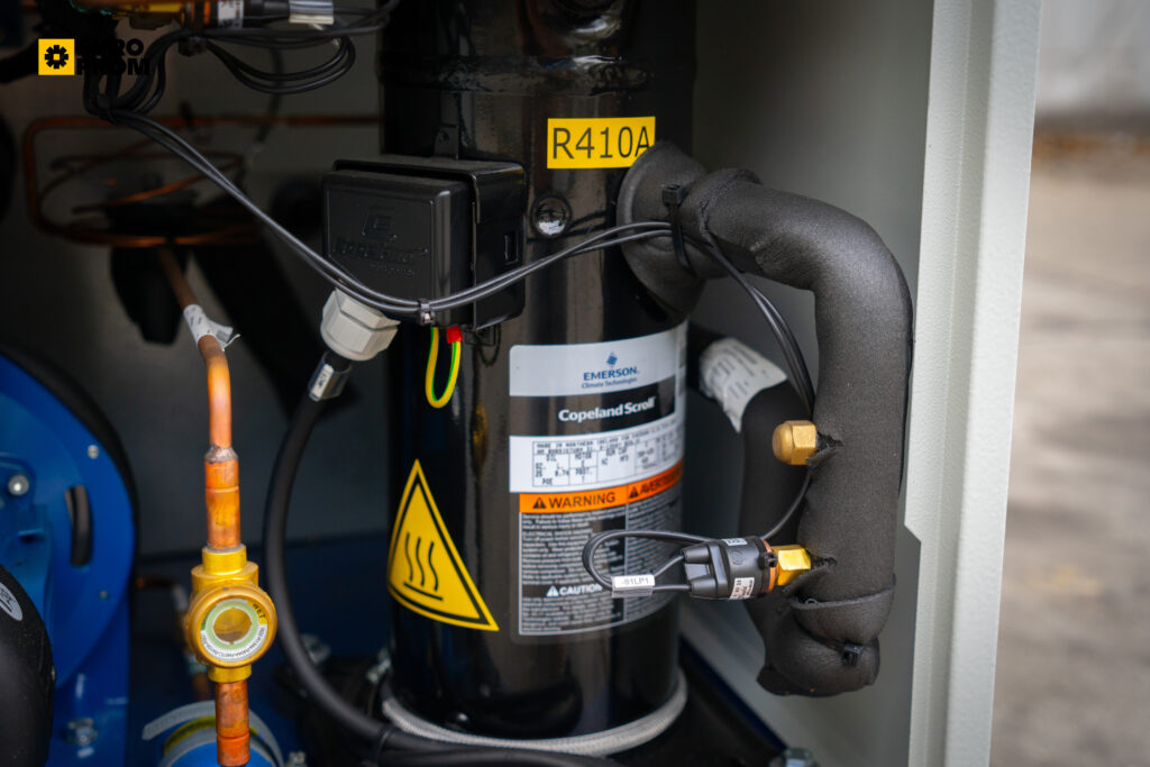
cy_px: 384
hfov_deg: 42.7
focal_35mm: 46
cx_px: 575
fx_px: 1470
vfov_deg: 29.3
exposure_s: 1/125
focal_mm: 46
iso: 250
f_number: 4
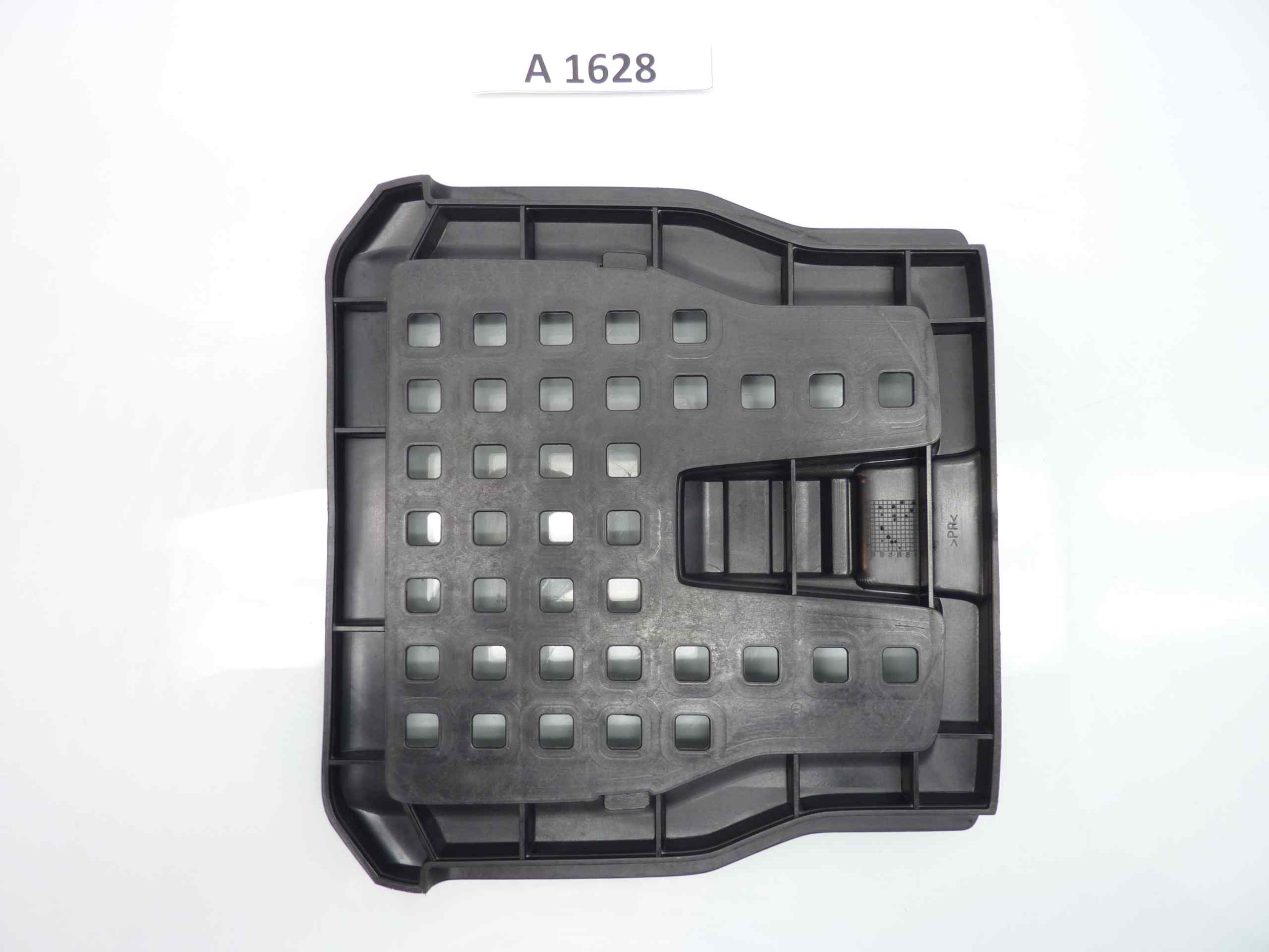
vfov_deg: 54.9
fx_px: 916
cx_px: 634
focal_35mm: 25
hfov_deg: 69.4
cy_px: 476
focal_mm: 4.1
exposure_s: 1/8
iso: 80
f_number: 3.3
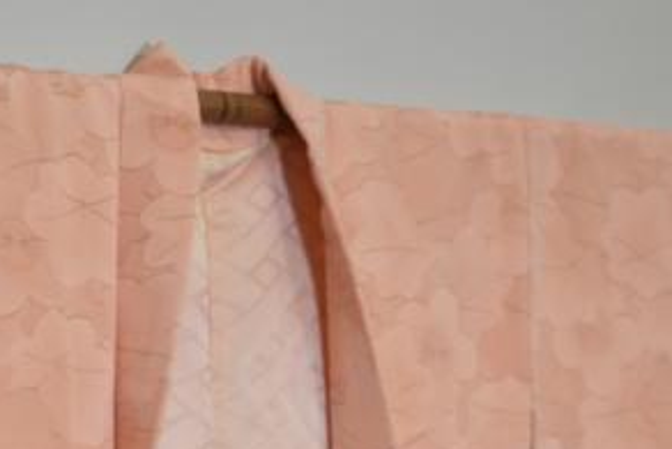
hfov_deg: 11.5
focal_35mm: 178
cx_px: 62
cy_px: 685
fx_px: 3324
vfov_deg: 7.6
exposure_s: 1/500
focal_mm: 48
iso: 2000
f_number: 4
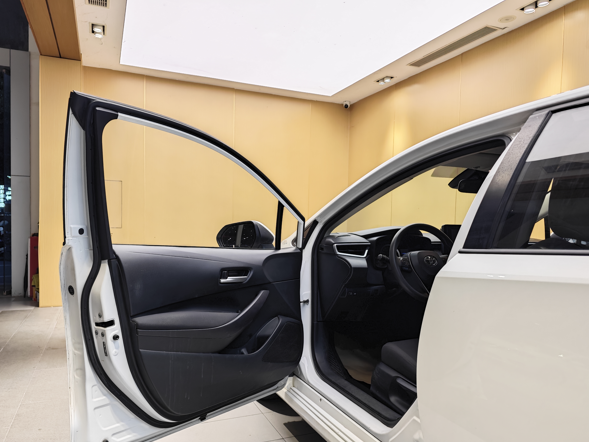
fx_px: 442
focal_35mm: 26
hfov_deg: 67.3
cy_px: 248
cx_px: 295
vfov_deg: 52.9
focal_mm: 8.7
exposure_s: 1/100
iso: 500
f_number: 1.9
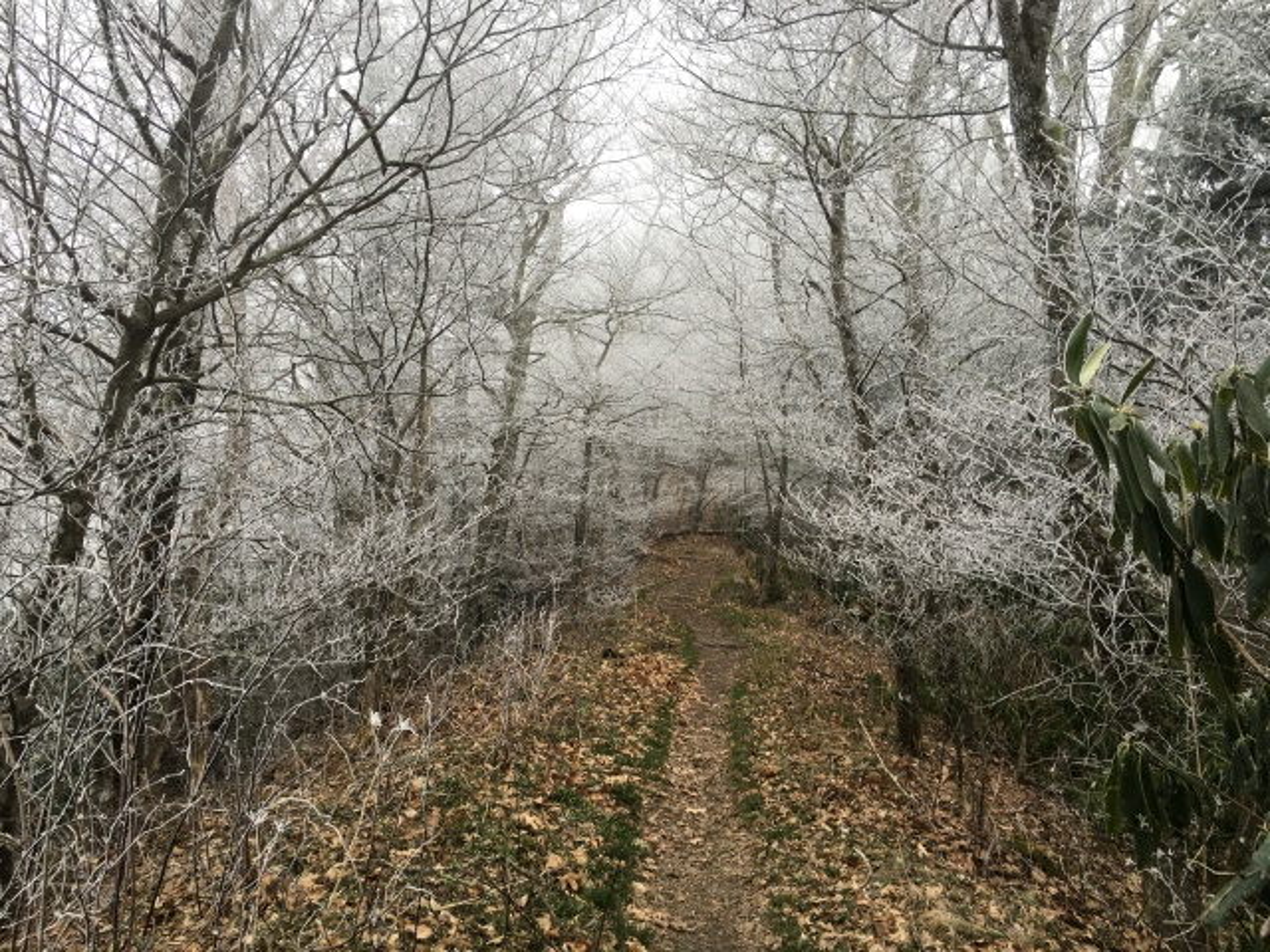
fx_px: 1064
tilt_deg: +5.9
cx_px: 635
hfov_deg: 61.7
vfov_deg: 48.2
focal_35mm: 29
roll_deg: -0.8
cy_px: 476
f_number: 2.2
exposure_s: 1/40
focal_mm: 4.15
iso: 32
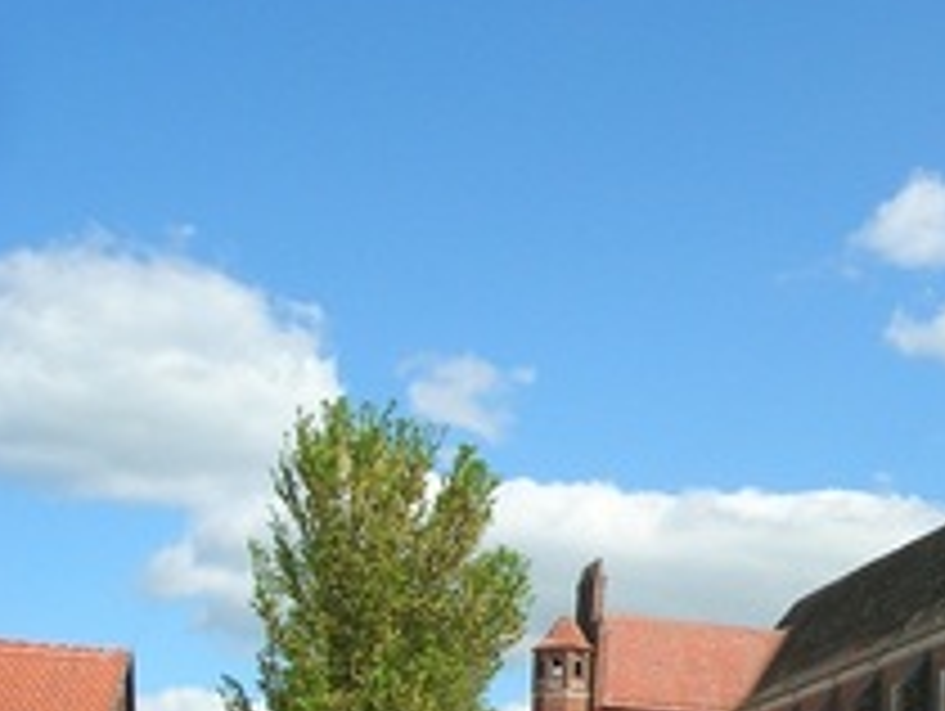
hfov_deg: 22.7
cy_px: 538
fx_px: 2241
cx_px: 976
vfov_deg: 17.9
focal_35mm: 82
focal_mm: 7.8
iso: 64
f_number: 4.8
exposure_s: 1/480
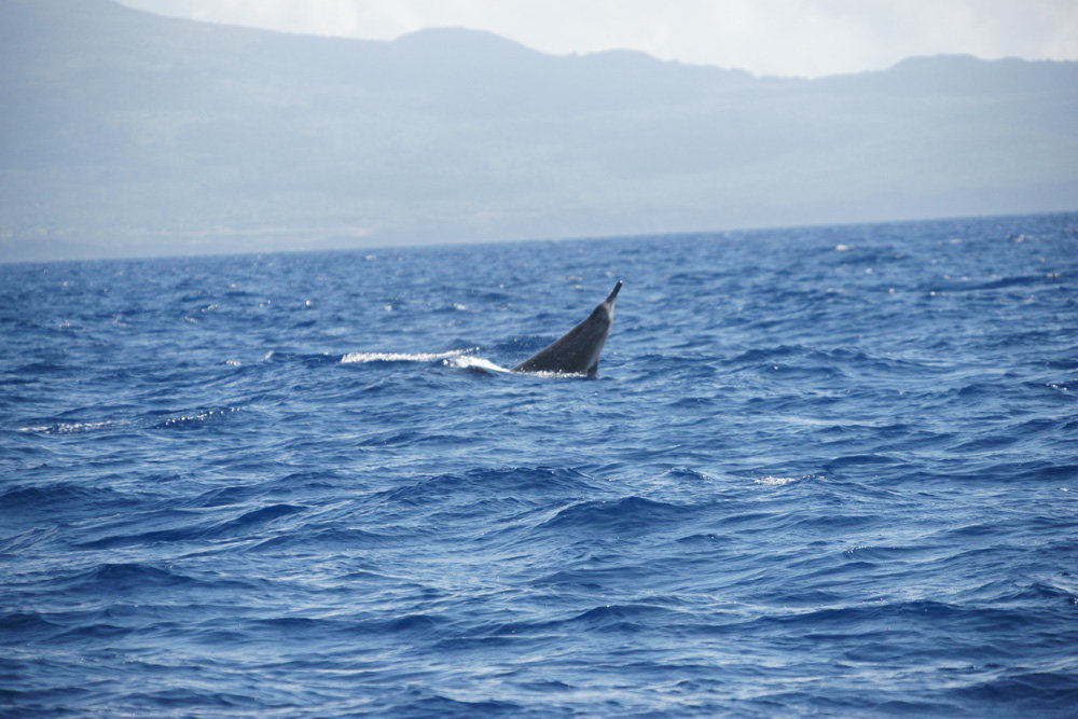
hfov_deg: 7.4
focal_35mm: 280
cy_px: 360
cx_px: 539
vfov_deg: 4.9
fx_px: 8385
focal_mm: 280
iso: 800
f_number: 6.3
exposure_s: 1/2000
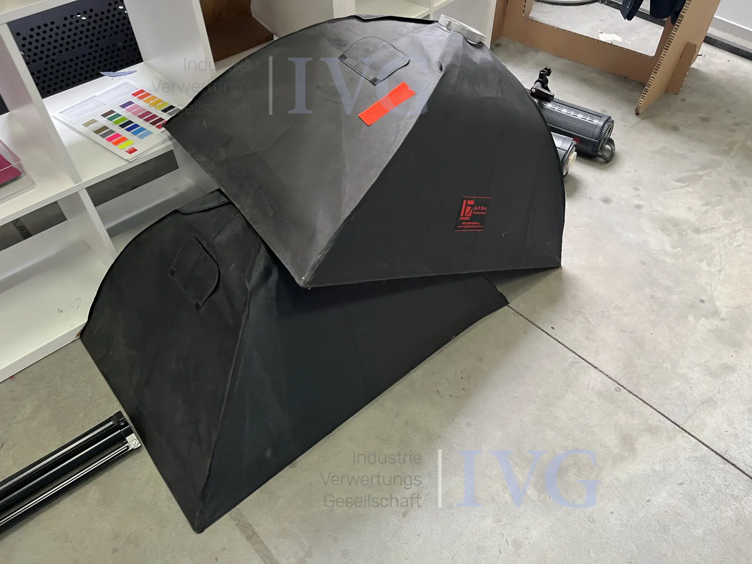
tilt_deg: -46.8
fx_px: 565
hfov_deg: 67.3
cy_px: 282
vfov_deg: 53.1
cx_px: 376
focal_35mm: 26
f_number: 1.6
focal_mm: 5.1
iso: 200
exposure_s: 1/50
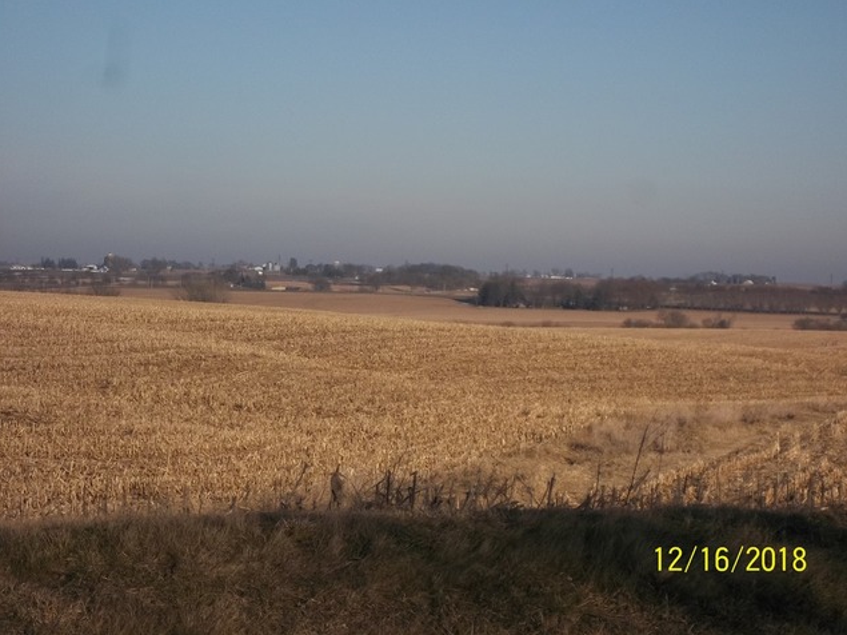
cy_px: 316
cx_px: 423
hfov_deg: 14.5
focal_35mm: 136
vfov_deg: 10.9
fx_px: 3327
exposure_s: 1/500
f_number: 5.9
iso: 80
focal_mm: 24.5
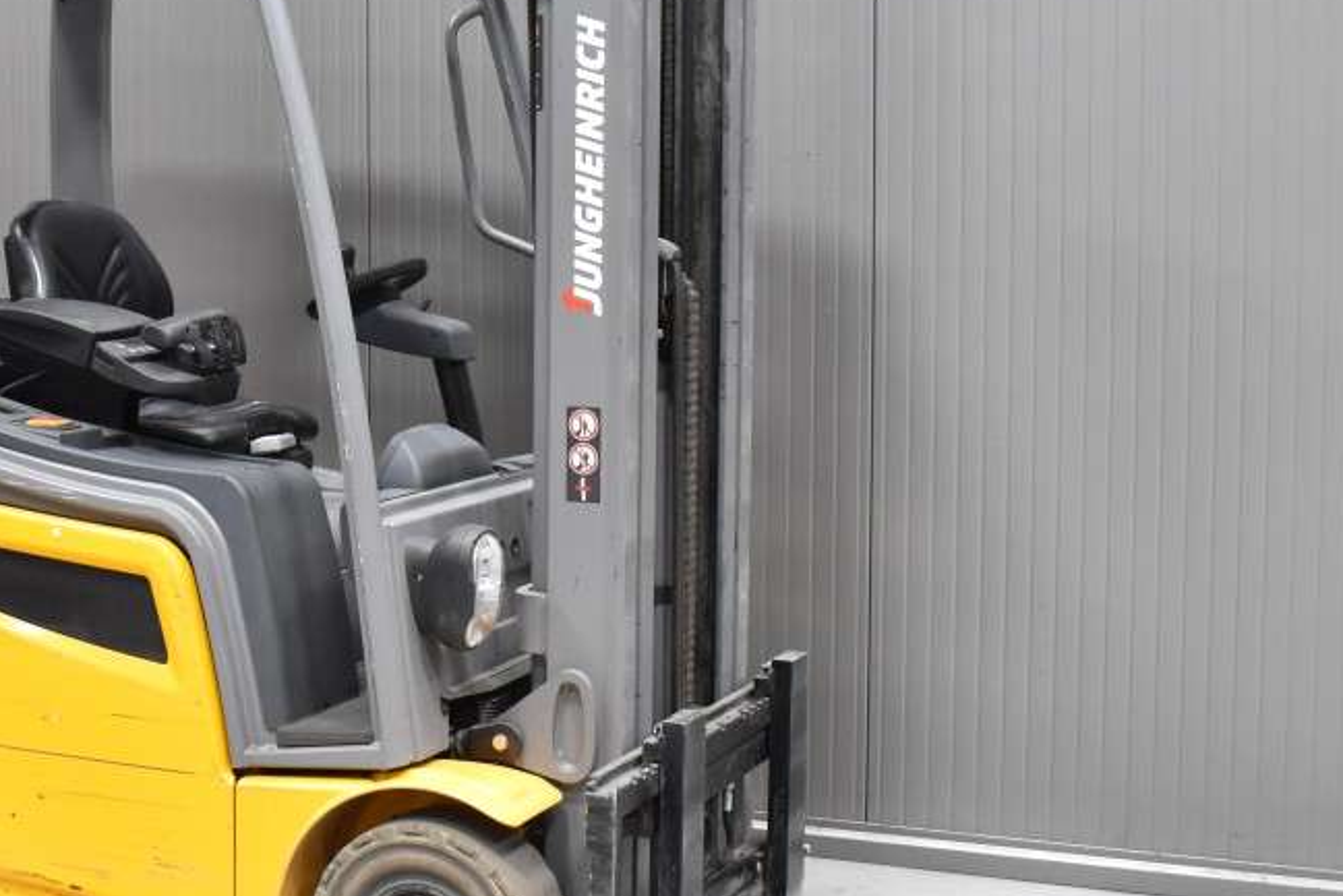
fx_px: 2276
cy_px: 399
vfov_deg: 22.3
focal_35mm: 61
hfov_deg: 32.4
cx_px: 377
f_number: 4.5
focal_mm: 22
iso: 1600
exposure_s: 1/40
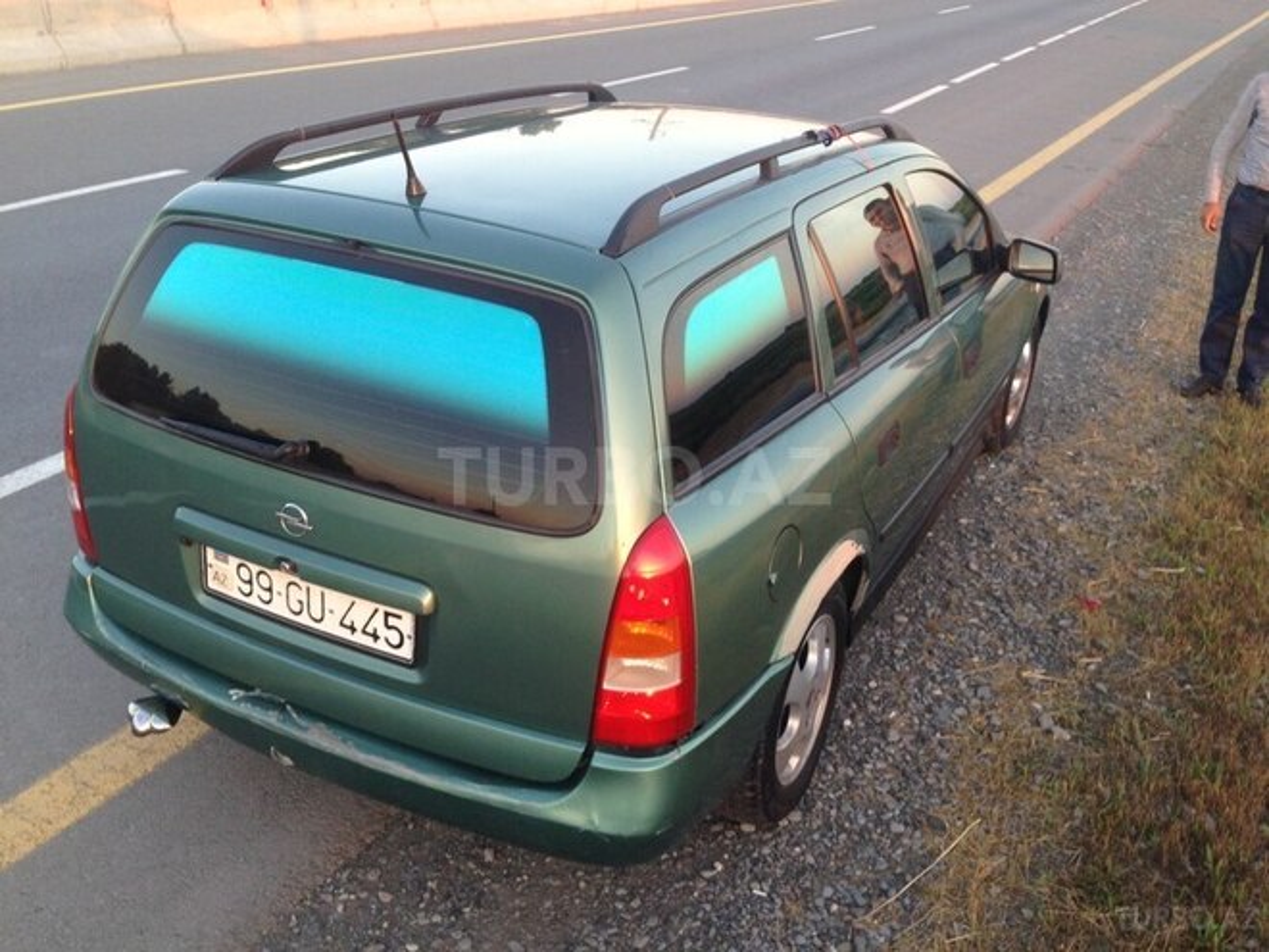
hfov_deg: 55.4
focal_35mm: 33
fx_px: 1210
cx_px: 634
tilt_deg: -26.0
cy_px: 476
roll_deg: -3.0
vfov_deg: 42.9
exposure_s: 1/60
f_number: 2.4
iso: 50
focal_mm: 4.12
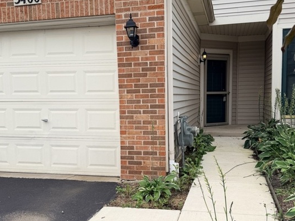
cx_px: 140
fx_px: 247
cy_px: 131
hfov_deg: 61.7
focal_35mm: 29
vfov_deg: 48.0
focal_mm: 6.76
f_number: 1.78
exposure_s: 1/2299
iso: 80
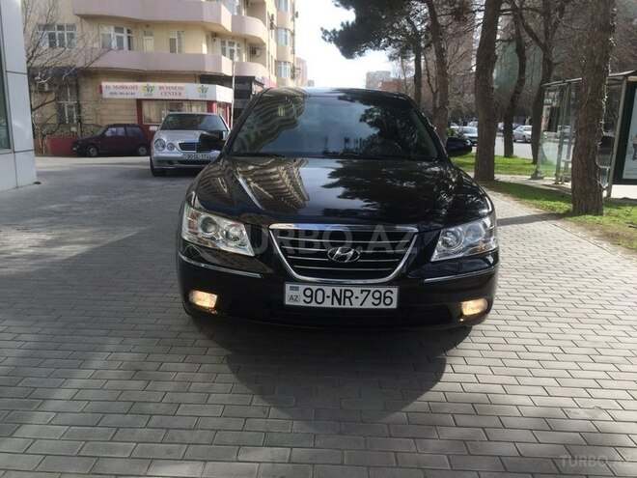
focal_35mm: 29
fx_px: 534
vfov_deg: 48.2
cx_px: 318
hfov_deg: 61.7
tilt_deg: -13.9
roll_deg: -0.4
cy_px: 239
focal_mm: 4.15
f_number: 2.2
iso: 32
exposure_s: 1/760
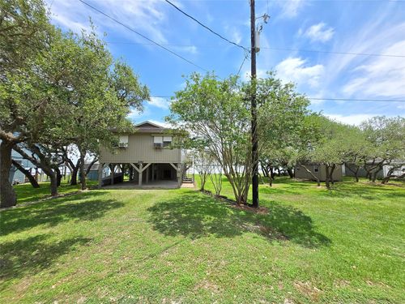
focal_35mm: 13
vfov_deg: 89.9
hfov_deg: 106.2
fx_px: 152
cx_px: 202
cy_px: 152
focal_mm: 1.7
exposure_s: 1/626
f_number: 2.2
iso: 25
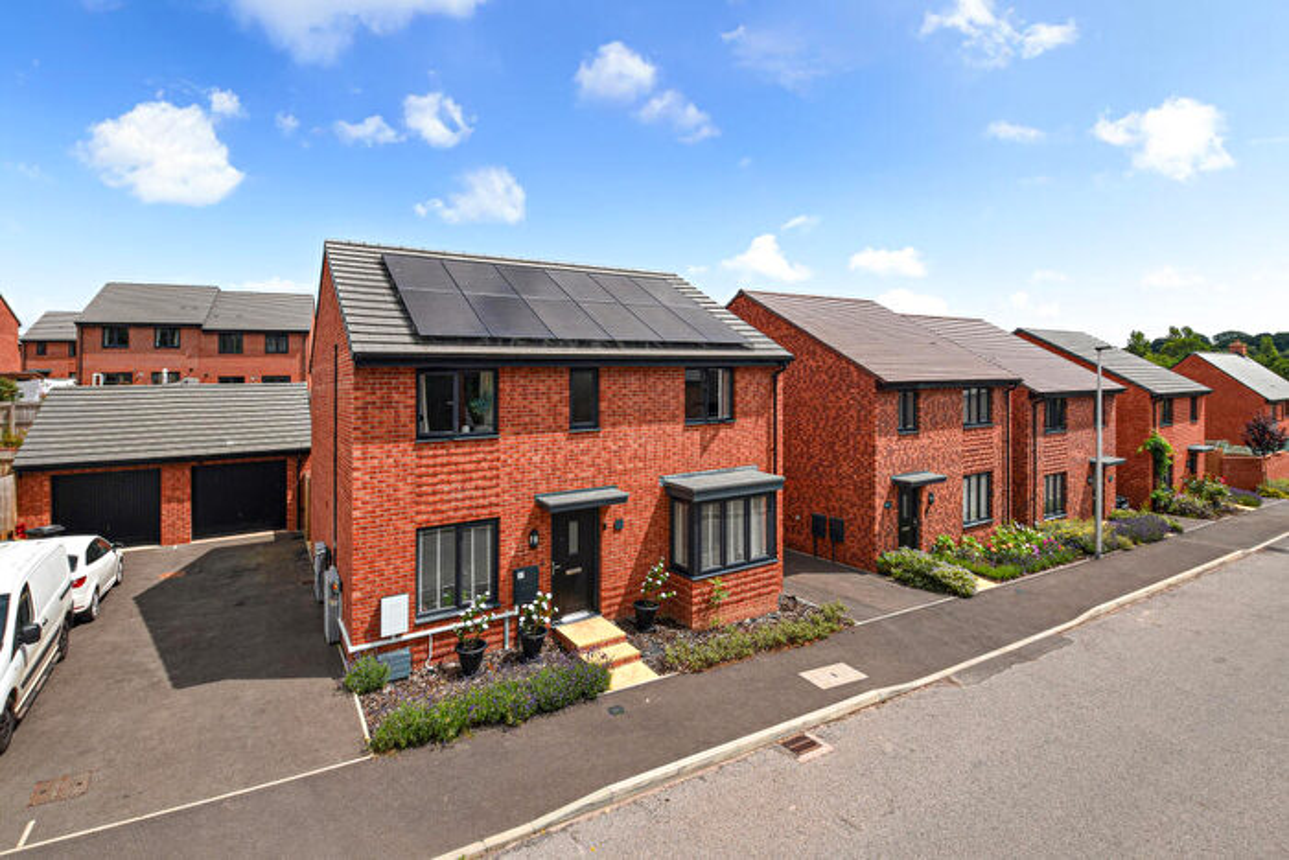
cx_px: 644
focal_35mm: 16
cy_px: 430
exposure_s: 1/200
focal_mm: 10.5
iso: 100
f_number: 11
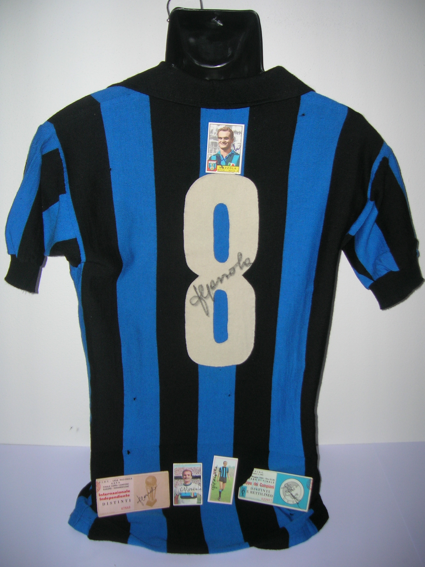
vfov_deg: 54.0
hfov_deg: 41.8
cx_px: 212
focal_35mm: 34
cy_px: 284
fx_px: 557
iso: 50
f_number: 2.9
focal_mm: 5.7
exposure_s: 1/60.1
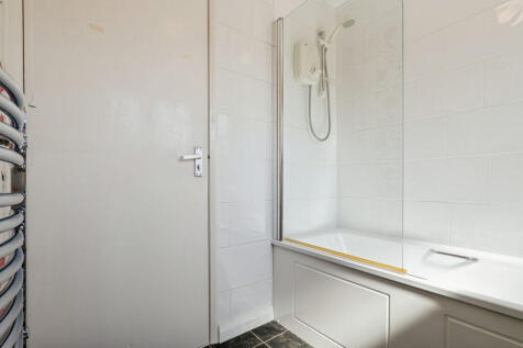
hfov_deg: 96.8
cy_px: 174
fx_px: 232
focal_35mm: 16
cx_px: 262
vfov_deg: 73.7
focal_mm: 16
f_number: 8
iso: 320
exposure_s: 1/100
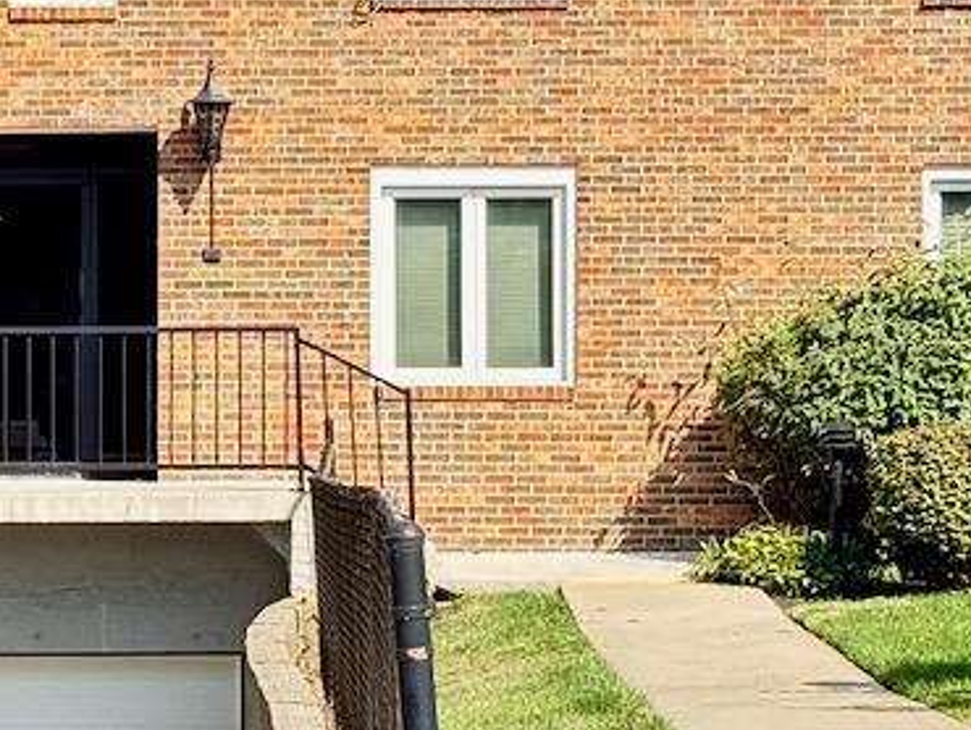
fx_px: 4659
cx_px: -45
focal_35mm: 166
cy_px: 310
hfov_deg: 11.7
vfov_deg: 9.0
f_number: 1.78
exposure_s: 1/1575
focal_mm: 6.76
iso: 100
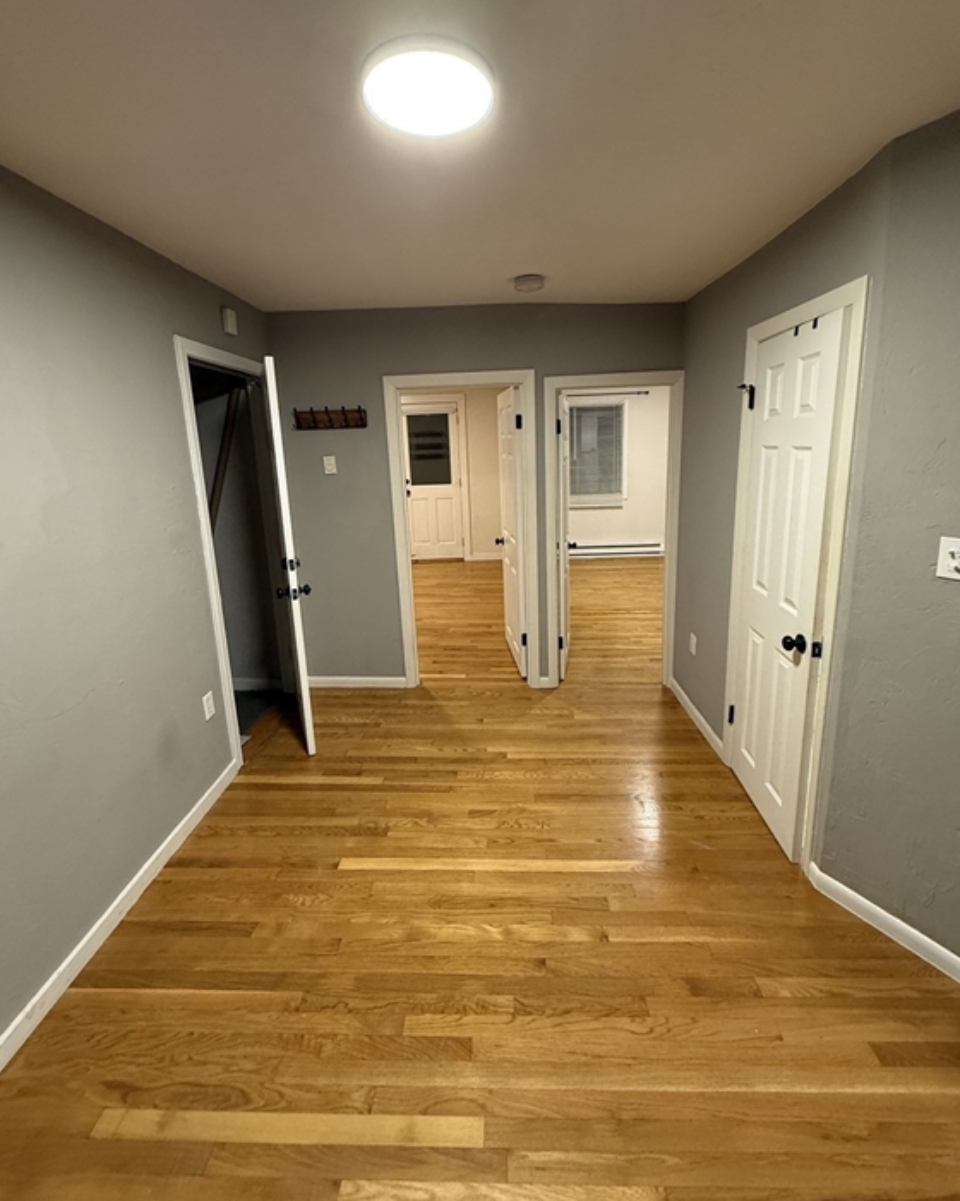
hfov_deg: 84.0
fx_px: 533
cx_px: 483
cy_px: 551
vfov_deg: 96.6
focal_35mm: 15
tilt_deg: -10.8
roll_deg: +2.1
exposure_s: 1/60
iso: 320
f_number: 2.2
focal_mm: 2.22
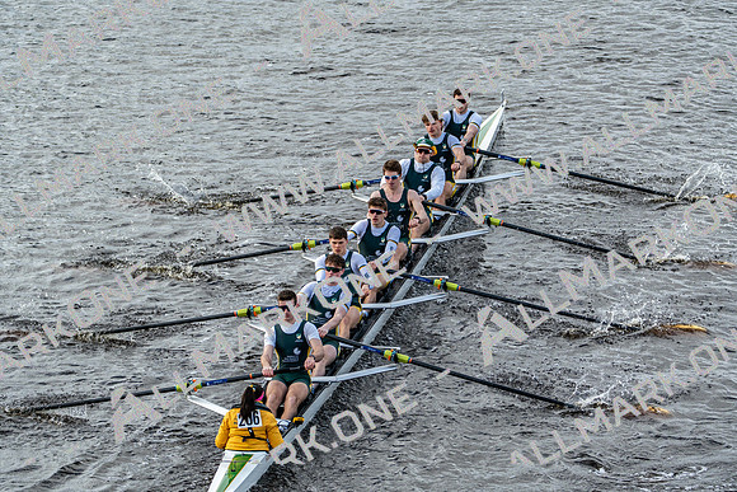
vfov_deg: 5.4
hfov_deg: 8.1
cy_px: 246
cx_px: 368
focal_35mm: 255
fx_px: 5221
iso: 640
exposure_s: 1/1250
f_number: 5.6
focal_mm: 255
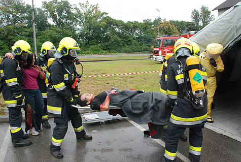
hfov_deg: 67.3
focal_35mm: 27
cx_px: 120
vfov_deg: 48.1
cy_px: 81
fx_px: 181
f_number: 9
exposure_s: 1/320
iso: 1250
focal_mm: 18
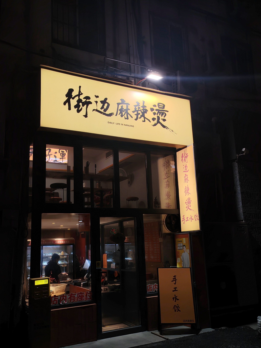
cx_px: 130
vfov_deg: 54.0
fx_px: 342
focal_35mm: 34
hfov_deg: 41.8
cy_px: 174
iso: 50
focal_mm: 5.52
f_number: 1.95
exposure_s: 1/120
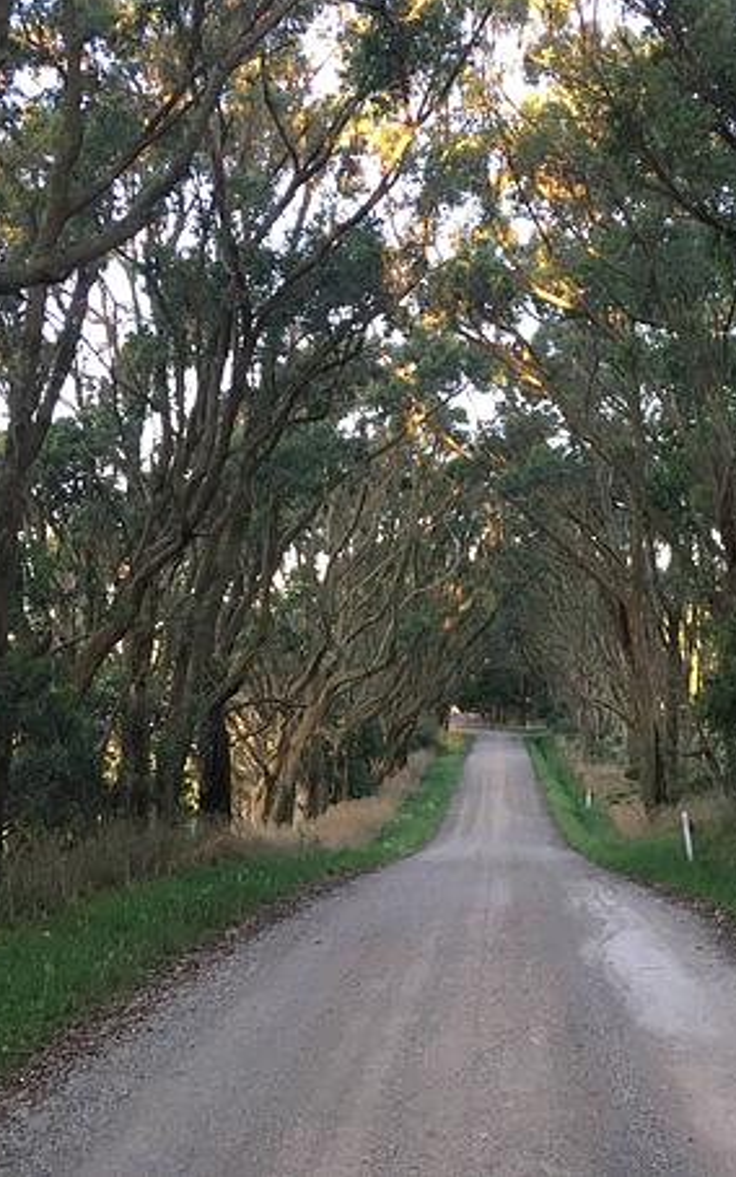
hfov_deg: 30.0
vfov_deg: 47.2
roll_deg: +0.3
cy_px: 574
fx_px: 1347
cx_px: 562
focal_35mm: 42
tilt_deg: +3.9
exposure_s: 1/33
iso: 40
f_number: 2.2
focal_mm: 4.15
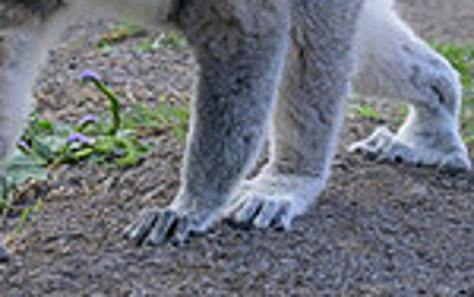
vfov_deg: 7.1
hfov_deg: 11.5
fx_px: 2340
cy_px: -181
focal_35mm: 181
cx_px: 437
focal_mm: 24
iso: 400
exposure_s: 1/1250
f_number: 4
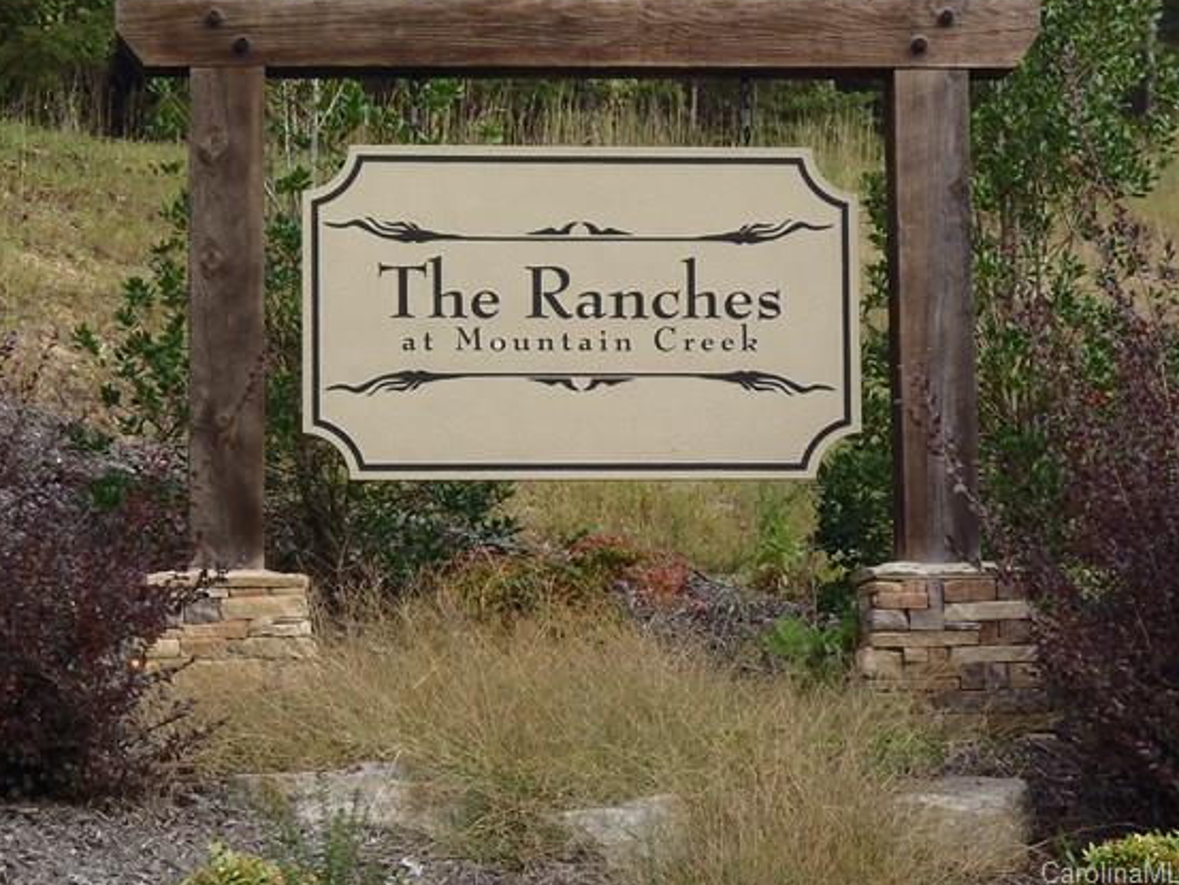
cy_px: 382
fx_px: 4020
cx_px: 603
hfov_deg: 16.7
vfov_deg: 12.6
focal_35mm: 118
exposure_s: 1/100
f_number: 5.1
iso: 100
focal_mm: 18.2
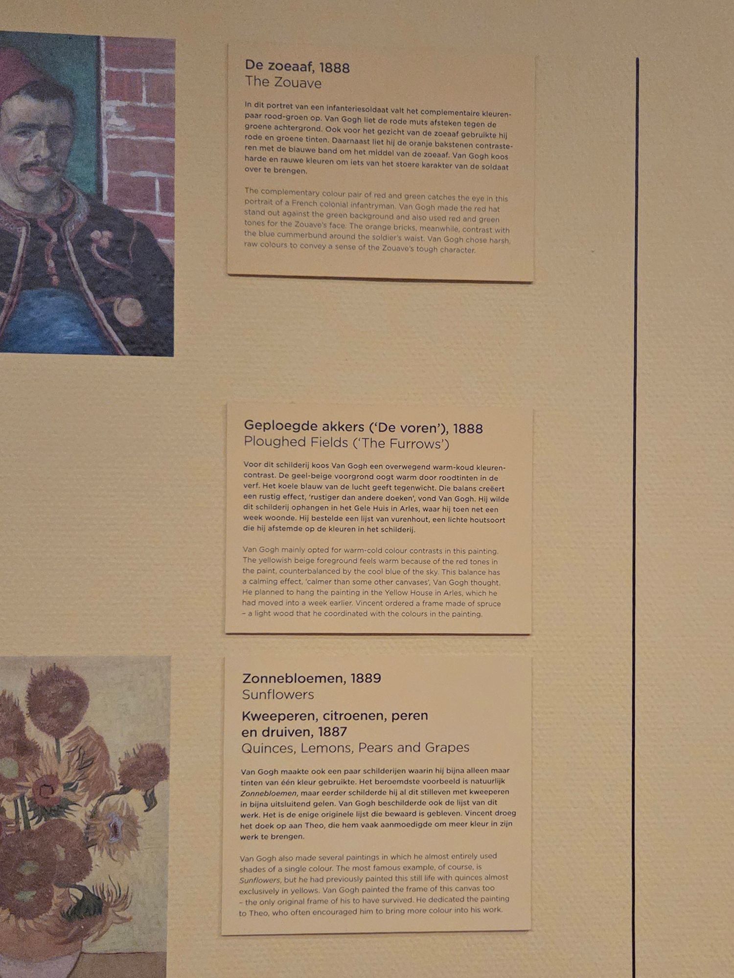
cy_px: 489
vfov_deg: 73.9
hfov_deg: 58.9
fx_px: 650
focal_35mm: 23
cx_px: 367
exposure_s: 1/120
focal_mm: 5.4
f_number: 1.8
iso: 2500
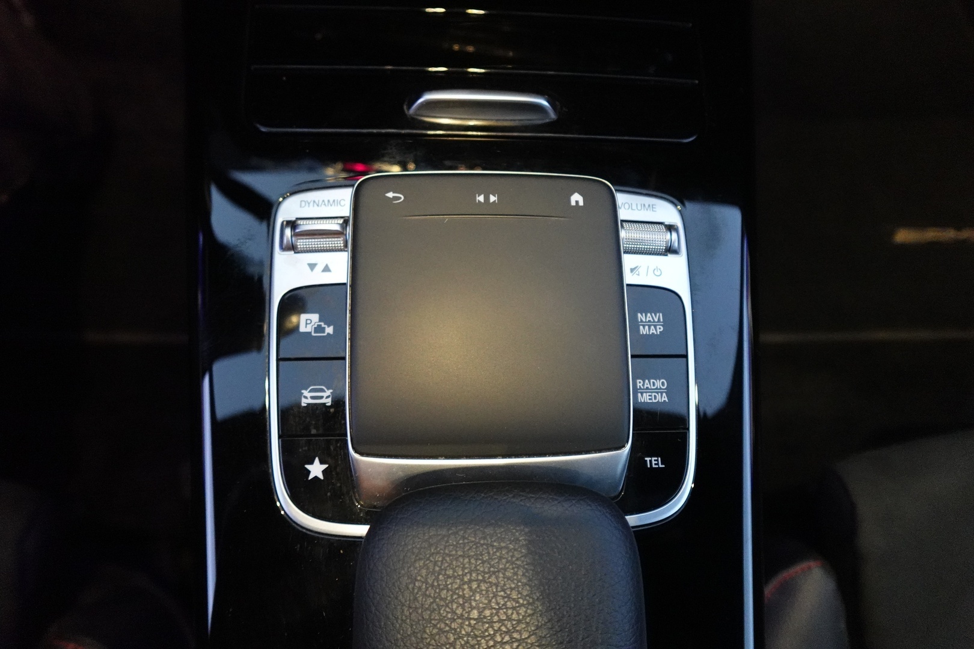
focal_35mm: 20
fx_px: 541
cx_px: 487
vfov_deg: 61.9
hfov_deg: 84.0
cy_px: 324
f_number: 2
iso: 3200
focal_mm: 7.6
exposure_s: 1/80
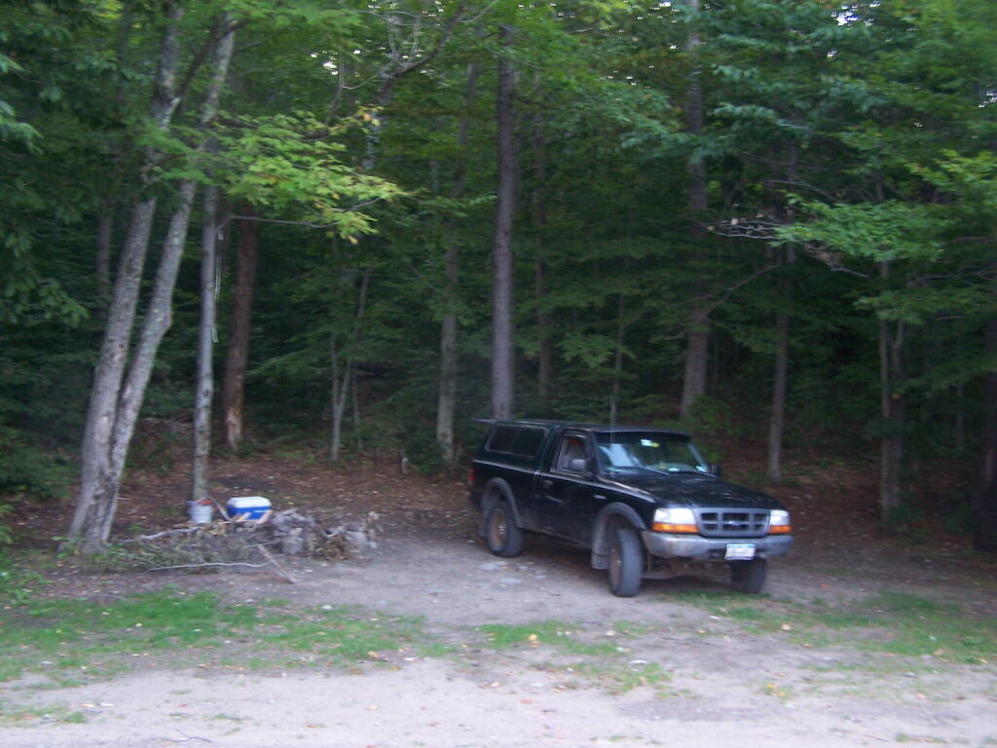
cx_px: 498
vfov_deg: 37.7
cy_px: 374
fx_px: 1094
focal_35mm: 38
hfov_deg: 49.0
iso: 140
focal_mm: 6.3
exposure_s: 1/8
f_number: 2.8
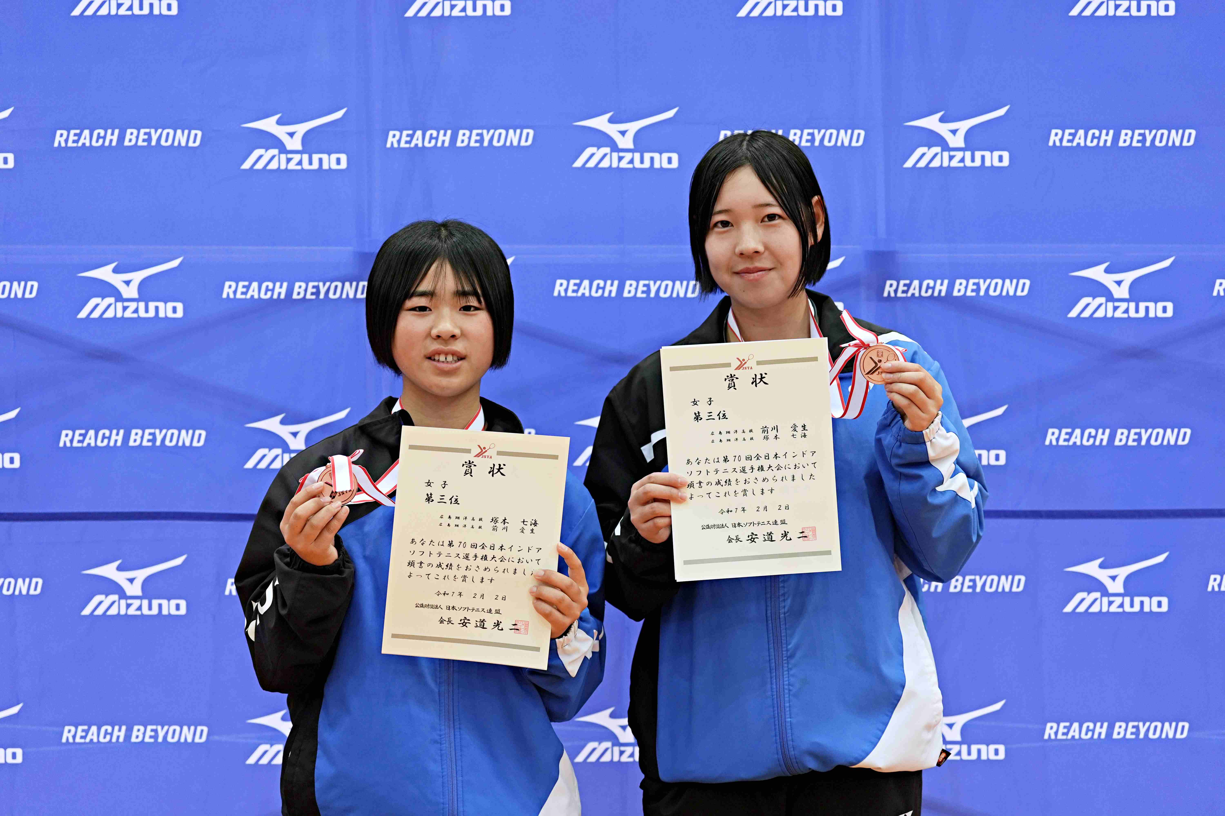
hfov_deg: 27.3
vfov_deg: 18.4
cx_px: 612
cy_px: 408
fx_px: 2518
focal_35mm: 74
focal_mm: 74
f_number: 2.8
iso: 800
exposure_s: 1/200
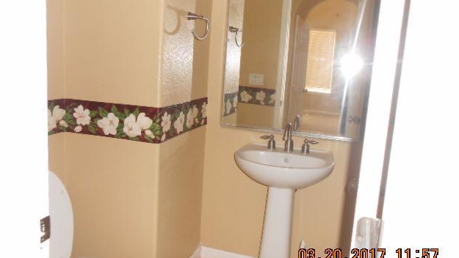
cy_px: 117
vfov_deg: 40.2
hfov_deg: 66.0
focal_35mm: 29
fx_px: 353
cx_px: 231
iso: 250
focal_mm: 4.6
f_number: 3.5
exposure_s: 1/25
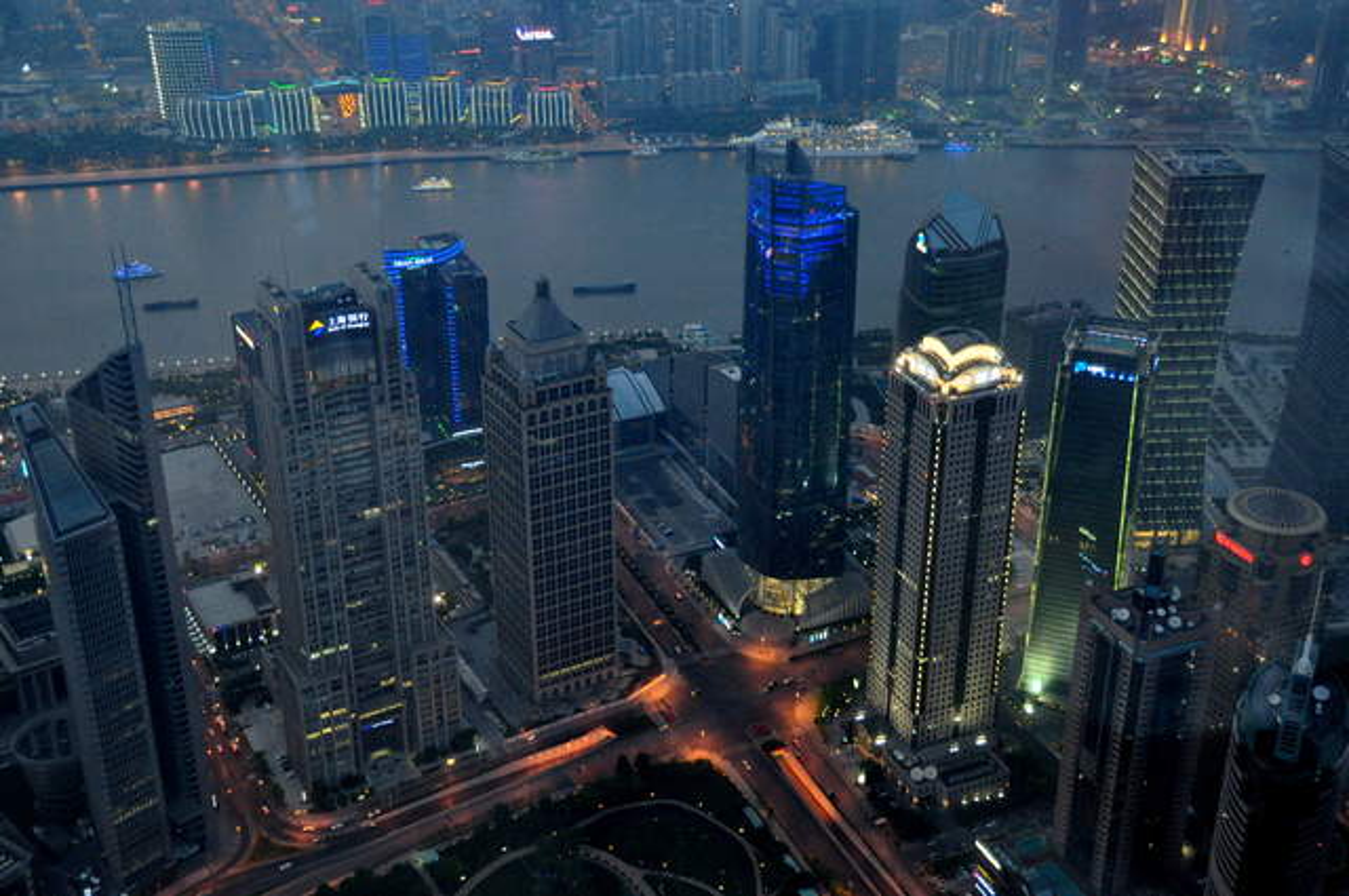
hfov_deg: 45.0
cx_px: 674
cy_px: 448
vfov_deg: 30.8
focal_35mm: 44
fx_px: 1628
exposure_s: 1/40
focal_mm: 29
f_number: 4
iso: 2000
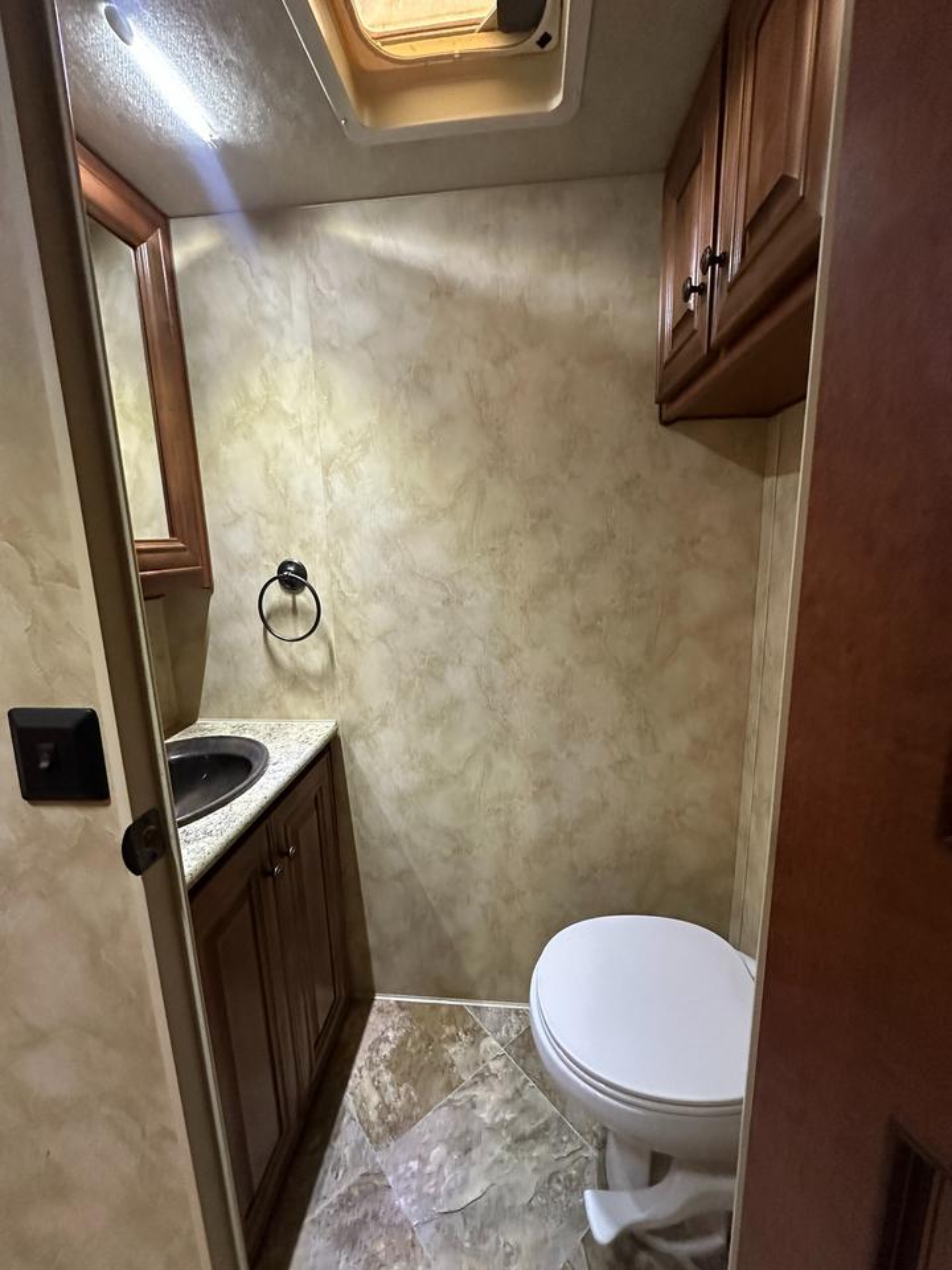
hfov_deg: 85.7
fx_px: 513
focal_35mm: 14
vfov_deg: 102.1
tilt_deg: -11.0
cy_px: 635
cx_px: 476
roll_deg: +0.8
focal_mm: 2.22
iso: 800
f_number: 2.2
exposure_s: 1/60
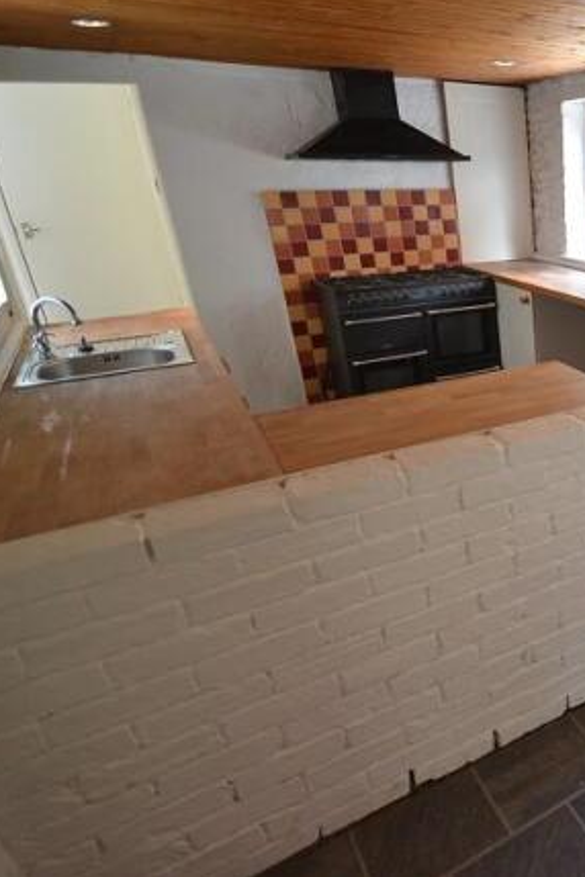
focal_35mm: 26
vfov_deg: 68.6
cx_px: 659
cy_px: 436
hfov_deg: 39.2
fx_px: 643
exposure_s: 1/60
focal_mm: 11.5
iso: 560
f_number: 4.2
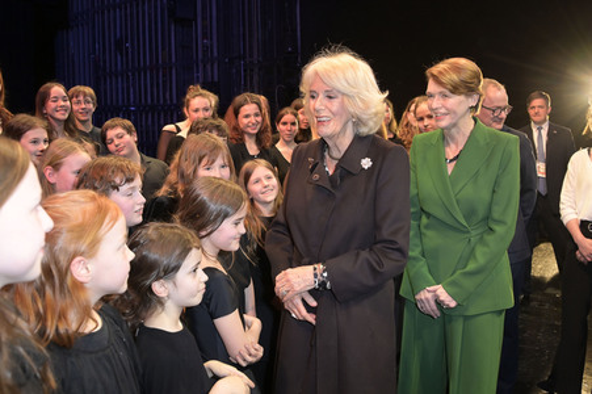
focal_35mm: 28
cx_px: 296
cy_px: 197
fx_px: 460
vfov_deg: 46.3
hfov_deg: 65.5
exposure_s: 1/200
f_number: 5.6
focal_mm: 28
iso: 3200
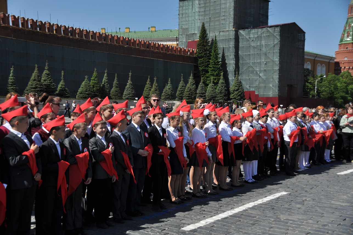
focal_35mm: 48
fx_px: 470
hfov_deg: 41.2
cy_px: 118
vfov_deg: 28.0
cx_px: 176
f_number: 5.6
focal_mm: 32
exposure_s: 1/1000
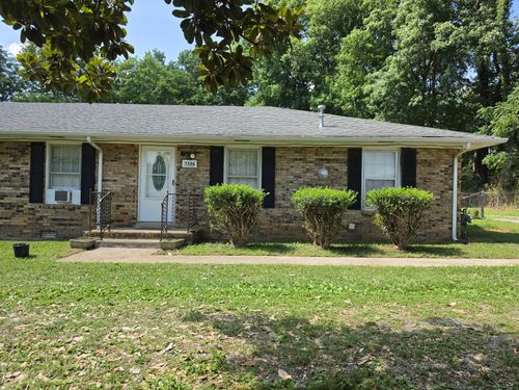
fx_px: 345
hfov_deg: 73.9
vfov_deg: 58.9
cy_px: 195
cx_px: 260
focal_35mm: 23
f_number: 1.4
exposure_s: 1/1989
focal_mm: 6.5
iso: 64
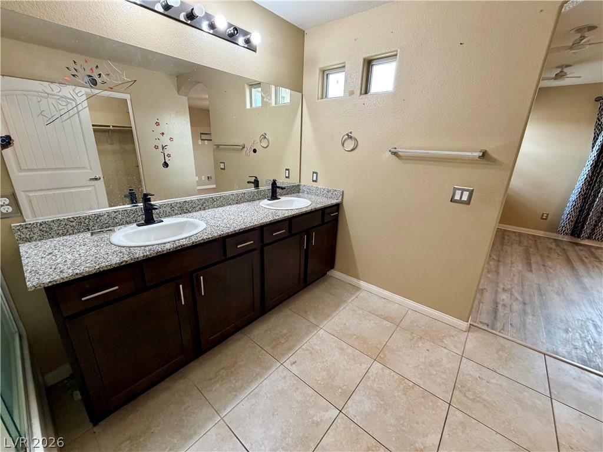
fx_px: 244
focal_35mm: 14
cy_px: 226
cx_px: 302
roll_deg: -1.2
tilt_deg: -19.2
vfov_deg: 85.7
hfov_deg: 102.1
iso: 250
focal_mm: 2.22
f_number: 2.2
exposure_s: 1/60
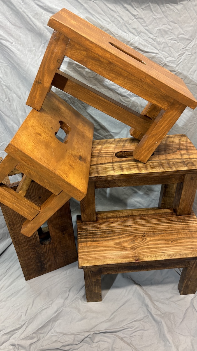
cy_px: 176
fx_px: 269
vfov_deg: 66.1
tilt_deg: -37.6
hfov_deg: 40.2
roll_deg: +2.7
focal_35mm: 29
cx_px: 98
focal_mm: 5.96
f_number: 1.6
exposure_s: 1/50
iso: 80
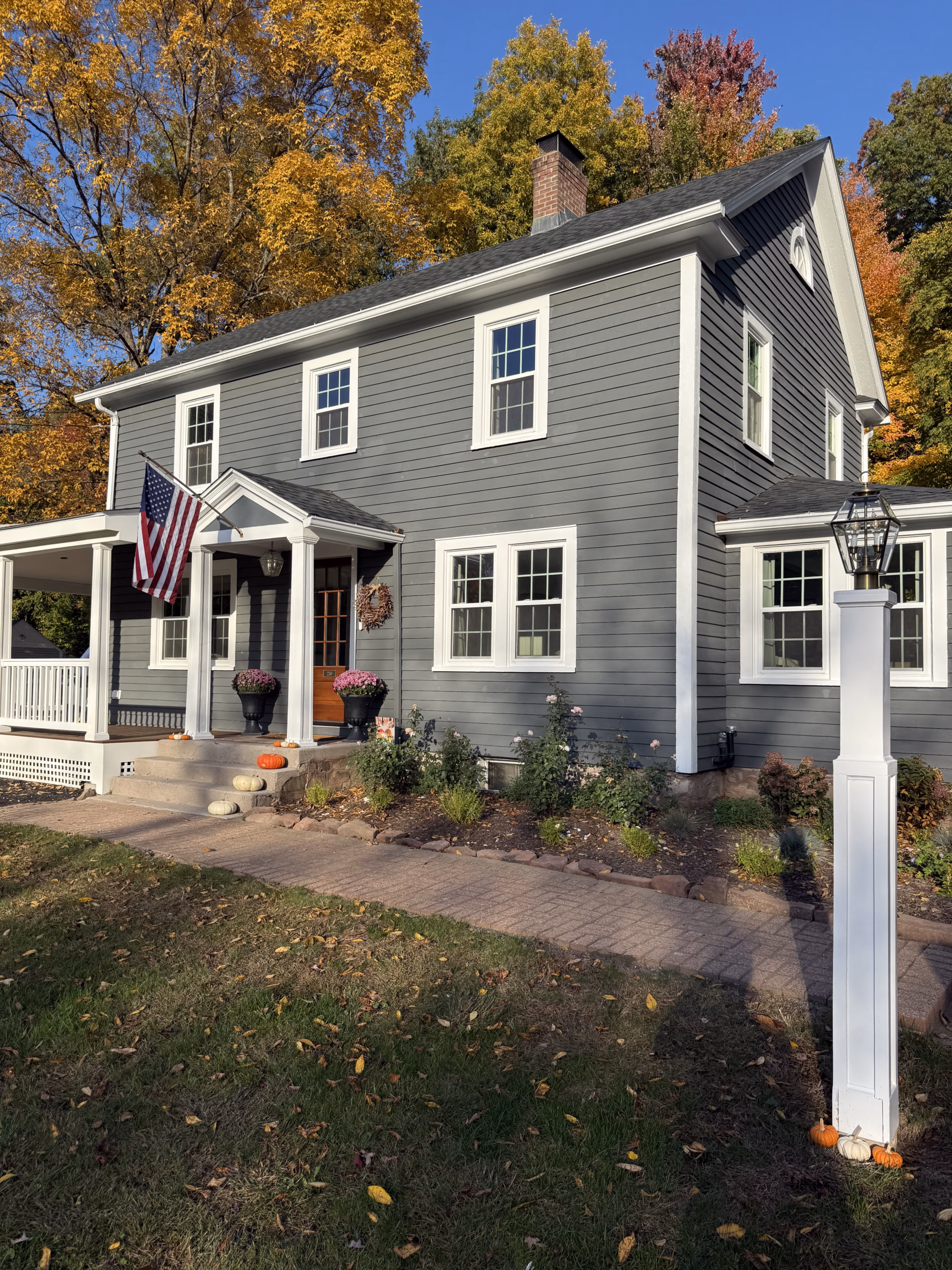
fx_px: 880
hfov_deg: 56.8
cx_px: 476
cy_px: 635
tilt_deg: +2.9
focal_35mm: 24
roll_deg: -0.3
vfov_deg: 71.6
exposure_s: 1/2703
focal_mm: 6.76
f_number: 1.78
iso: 80
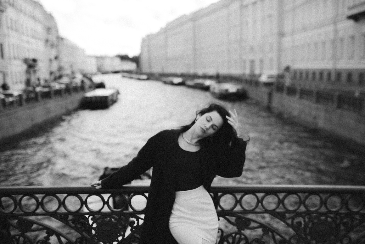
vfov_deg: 36.9
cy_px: 122
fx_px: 365
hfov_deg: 53.1
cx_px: 179
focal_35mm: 36
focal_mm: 35
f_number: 2
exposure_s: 1/800
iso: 100
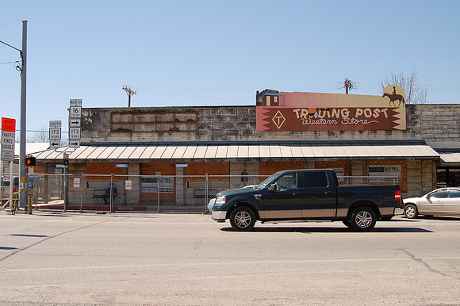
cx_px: 230
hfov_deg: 46.4
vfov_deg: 31.9
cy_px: 153
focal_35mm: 42
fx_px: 536
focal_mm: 28
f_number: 9
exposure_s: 1/320
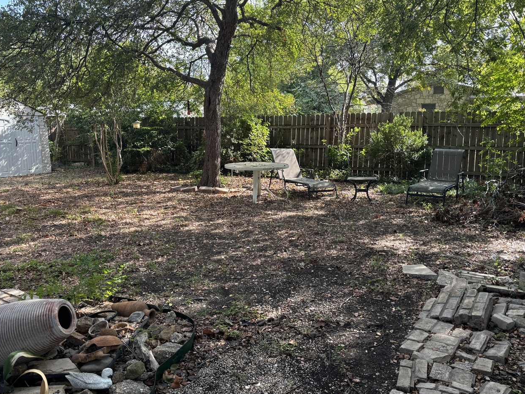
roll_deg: +0.1
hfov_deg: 60.0
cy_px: 183
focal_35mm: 30
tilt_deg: -8.7
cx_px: 264
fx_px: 455
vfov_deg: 46.8
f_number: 1.6
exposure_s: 1/400
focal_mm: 5.96
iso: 50
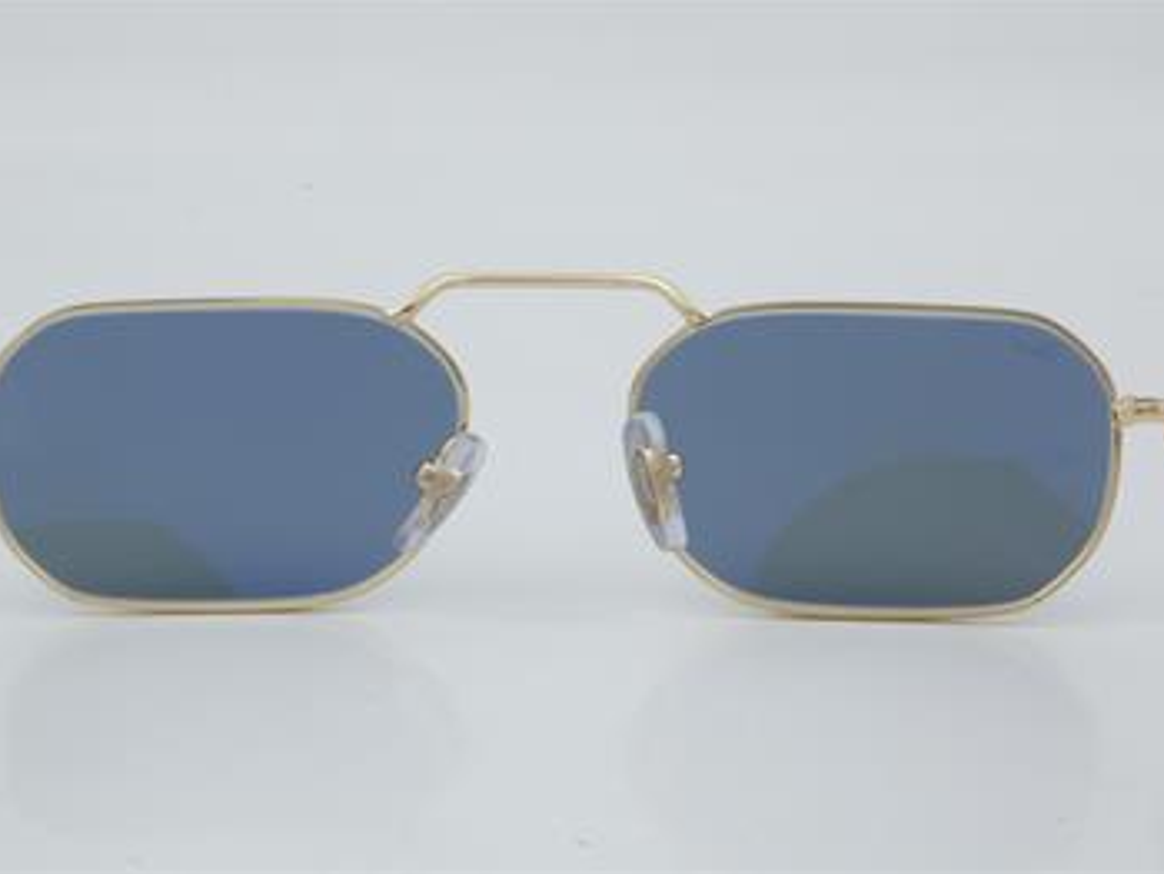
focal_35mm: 91
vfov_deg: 16.3
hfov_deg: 21.6
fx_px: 3047
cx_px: 552
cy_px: 435
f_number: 29
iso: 100
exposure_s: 1/4
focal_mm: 55
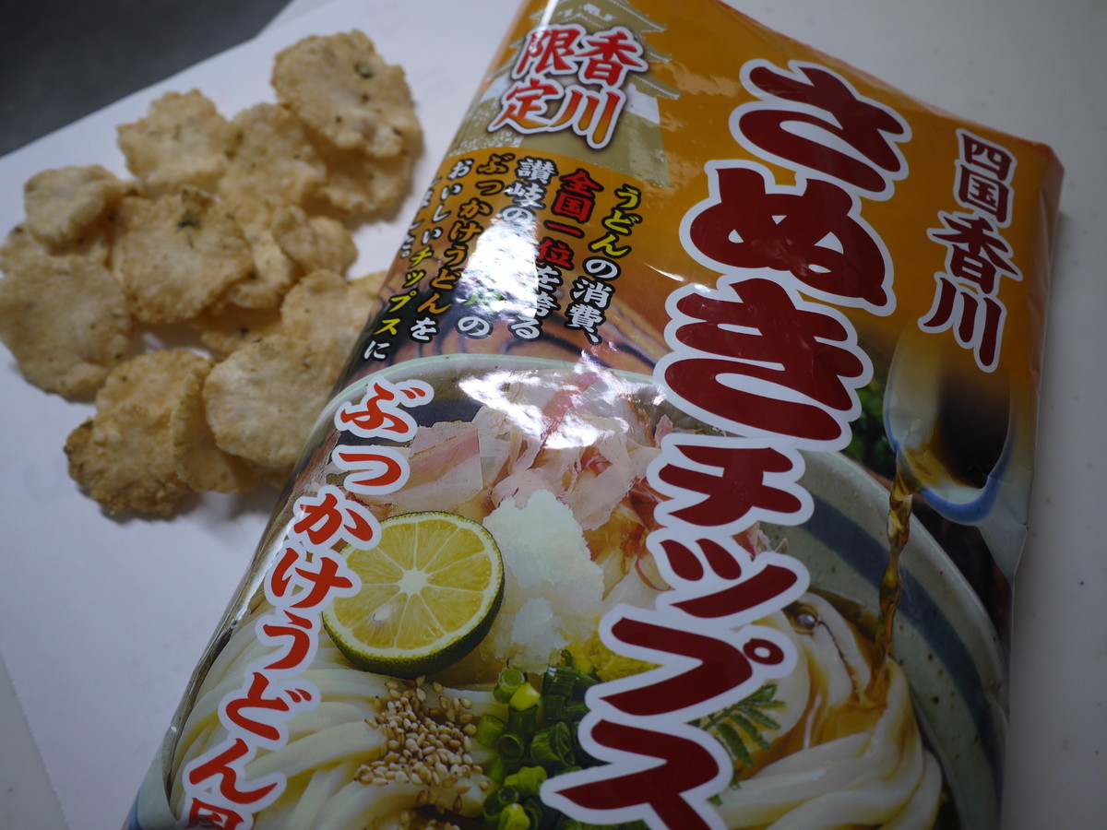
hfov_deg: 63.4
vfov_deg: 49.7
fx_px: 895
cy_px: 415
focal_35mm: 28
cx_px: 554
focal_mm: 14
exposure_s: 1/60
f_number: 2.5
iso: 125
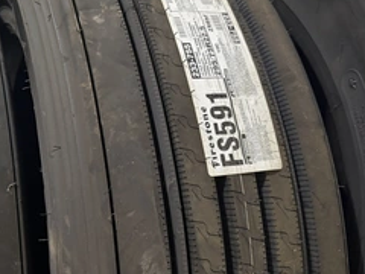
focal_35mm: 40
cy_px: 96
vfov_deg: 35.7
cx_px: 78
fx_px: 422
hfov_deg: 44.7
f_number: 1.78
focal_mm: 6.76
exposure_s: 1/40
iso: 1000
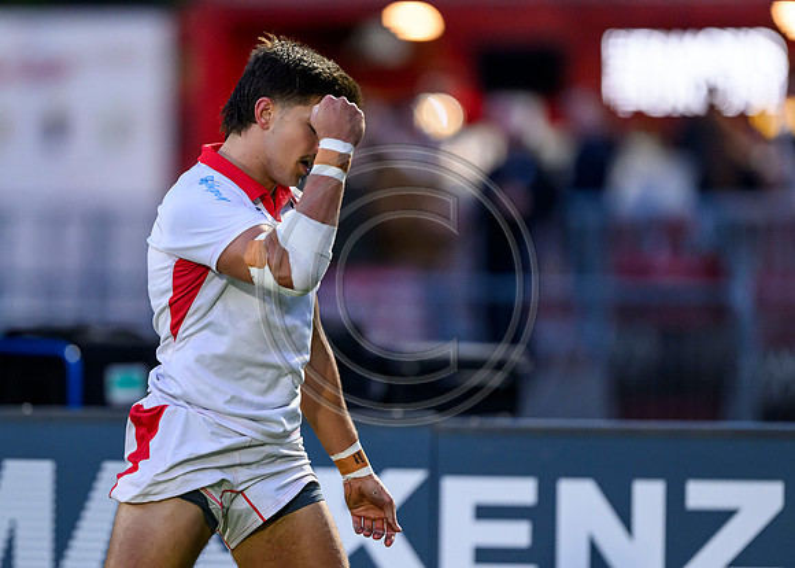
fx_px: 11829
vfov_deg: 2.7
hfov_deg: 3.8
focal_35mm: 524
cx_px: 263
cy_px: 355
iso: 4000
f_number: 3.2
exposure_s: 1/1600
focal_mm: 400
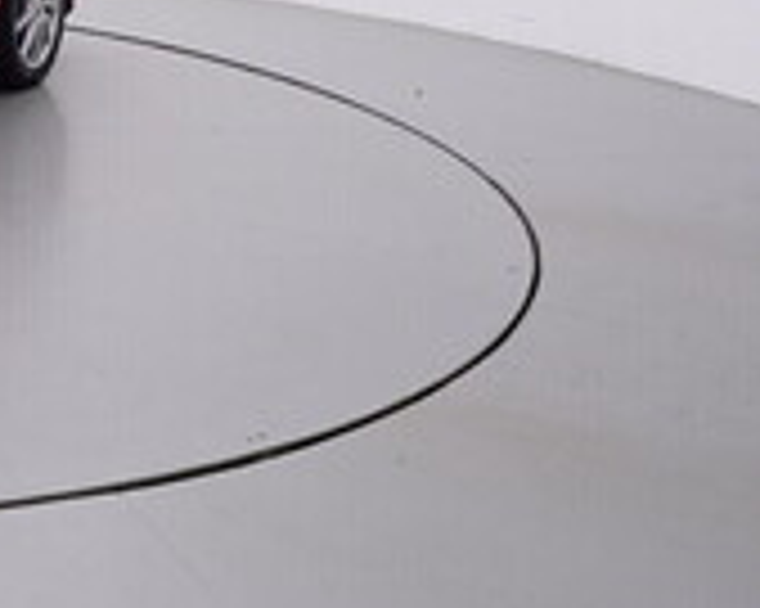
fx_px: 1540
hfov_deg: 21.7
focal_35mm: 69
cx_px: -461
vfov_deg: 21.4
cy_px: -29
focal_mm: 15
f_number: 5
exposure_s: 1/80
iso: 200
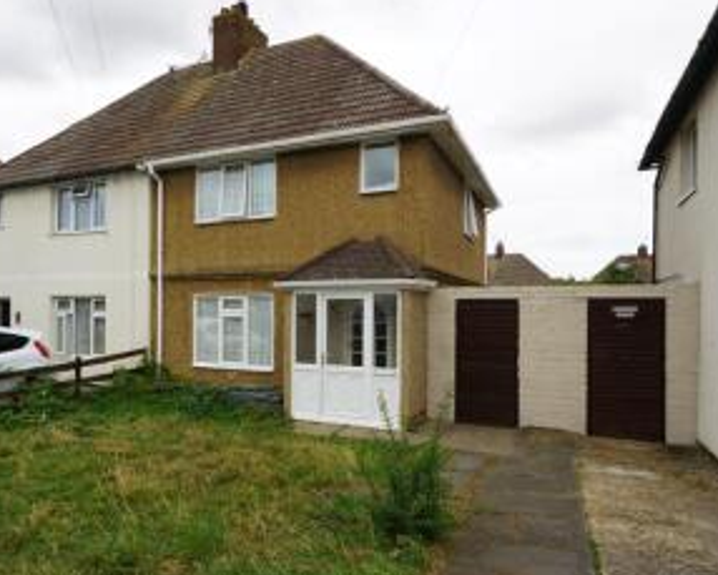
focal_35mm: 25
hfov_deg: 67.4
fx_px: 531
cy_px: 308
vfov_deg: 56.8
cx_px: 289
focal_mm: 16
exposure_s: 1/80
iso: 100
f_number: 10
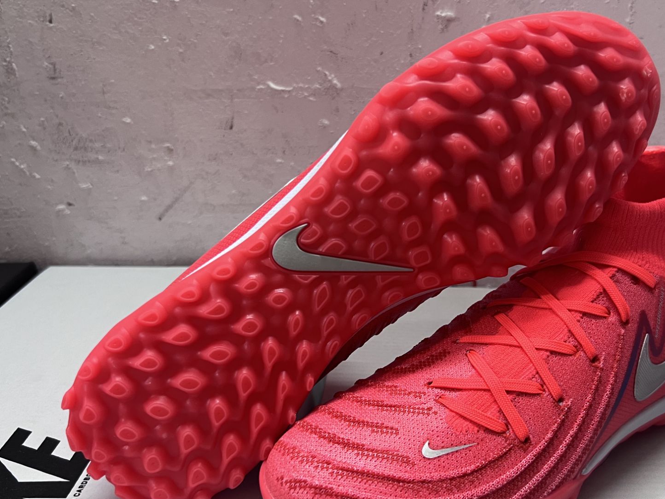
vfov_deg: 39.6
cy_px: 287
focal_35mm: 36
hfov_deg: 50.9
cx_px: 409
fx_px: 692
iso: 125
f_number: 1.5
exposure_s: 1/50
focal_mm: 5.7
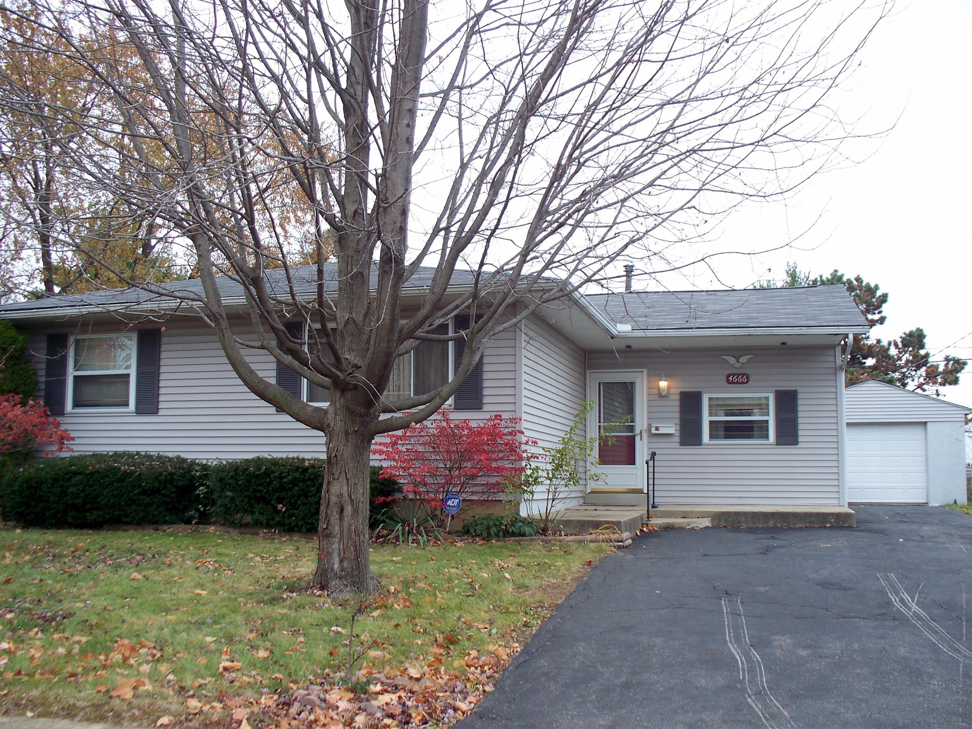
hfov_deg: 51.4
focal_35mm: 36
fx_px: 1011
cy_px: 364
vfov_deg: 39.7
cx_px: 486
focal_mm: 7.54
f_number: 2.8
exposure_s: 1/80
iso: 80
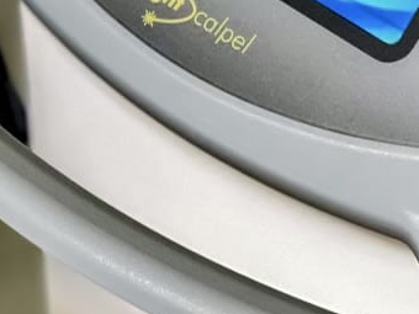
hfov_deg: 8.5
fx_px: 2808
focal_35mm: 232
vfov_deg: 6.3
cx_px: 192
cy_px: -121
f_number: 2.8
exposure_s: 1/80
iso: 250
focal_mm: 9
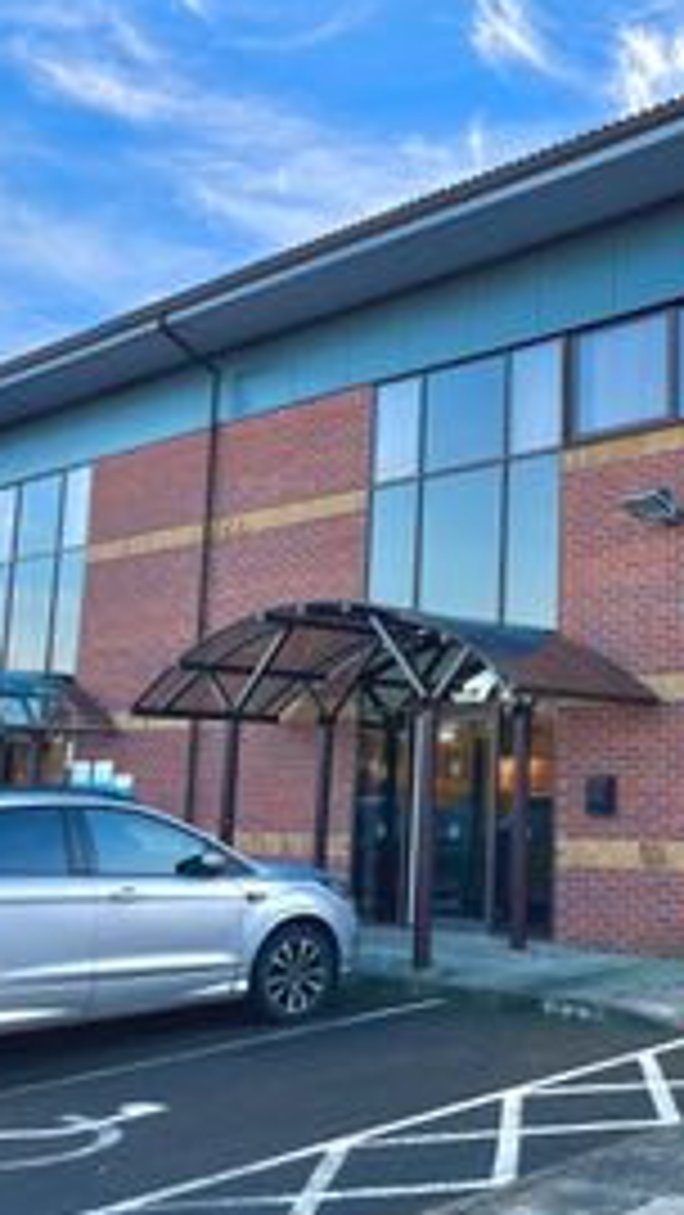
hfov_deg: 27.2
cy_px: 554
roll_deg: +0.0
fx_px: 1353
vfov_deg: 48.3
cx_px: 639
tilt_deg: +10.6
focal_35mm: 42
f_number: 1.6
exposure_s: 1/601
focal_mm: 5.96
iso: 50
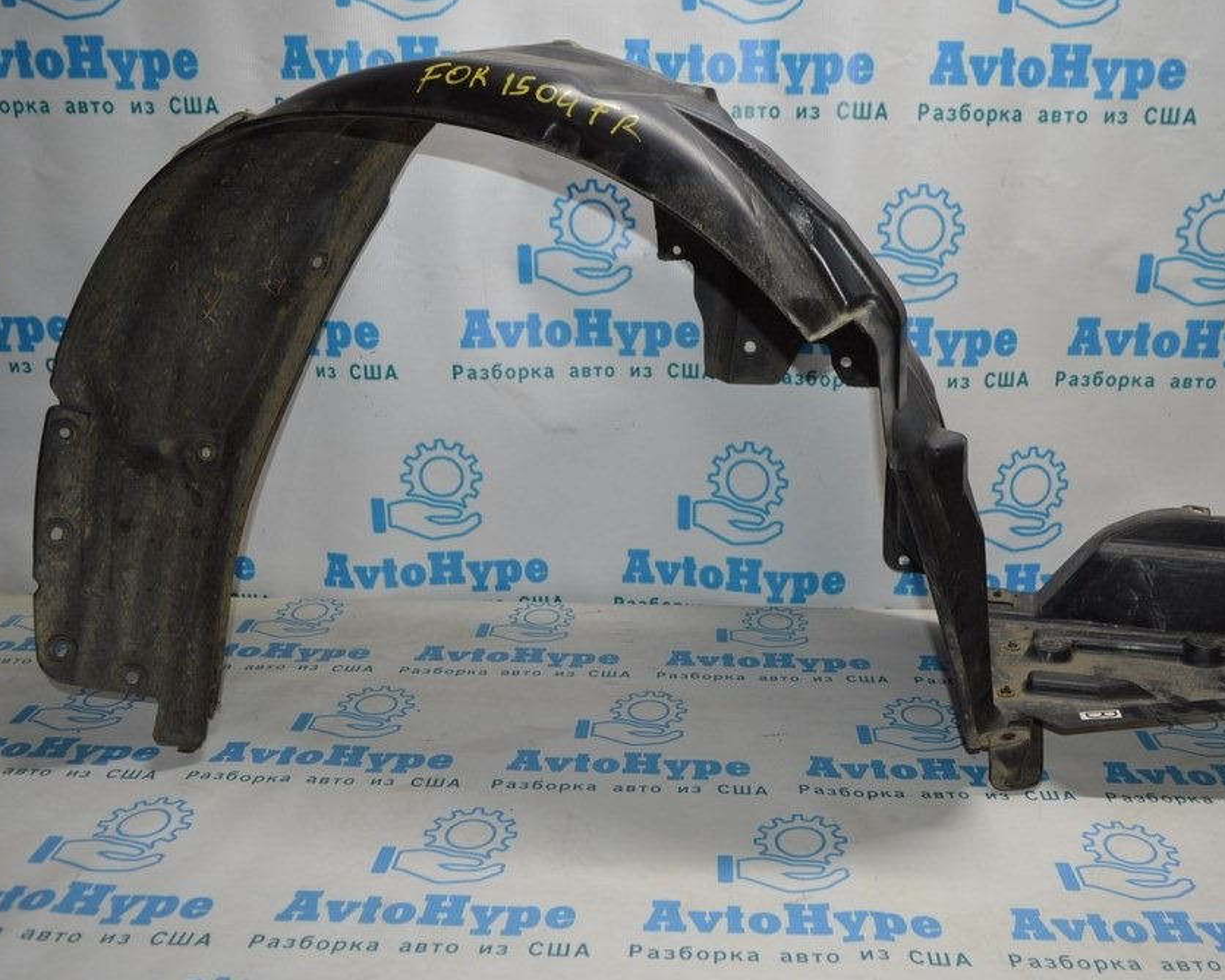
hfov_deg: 57.0
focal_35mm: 31
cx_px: 692
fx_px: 1124
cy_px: 484
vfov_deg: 47.1
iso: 400
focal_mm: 18
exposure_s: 1/80
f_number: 4
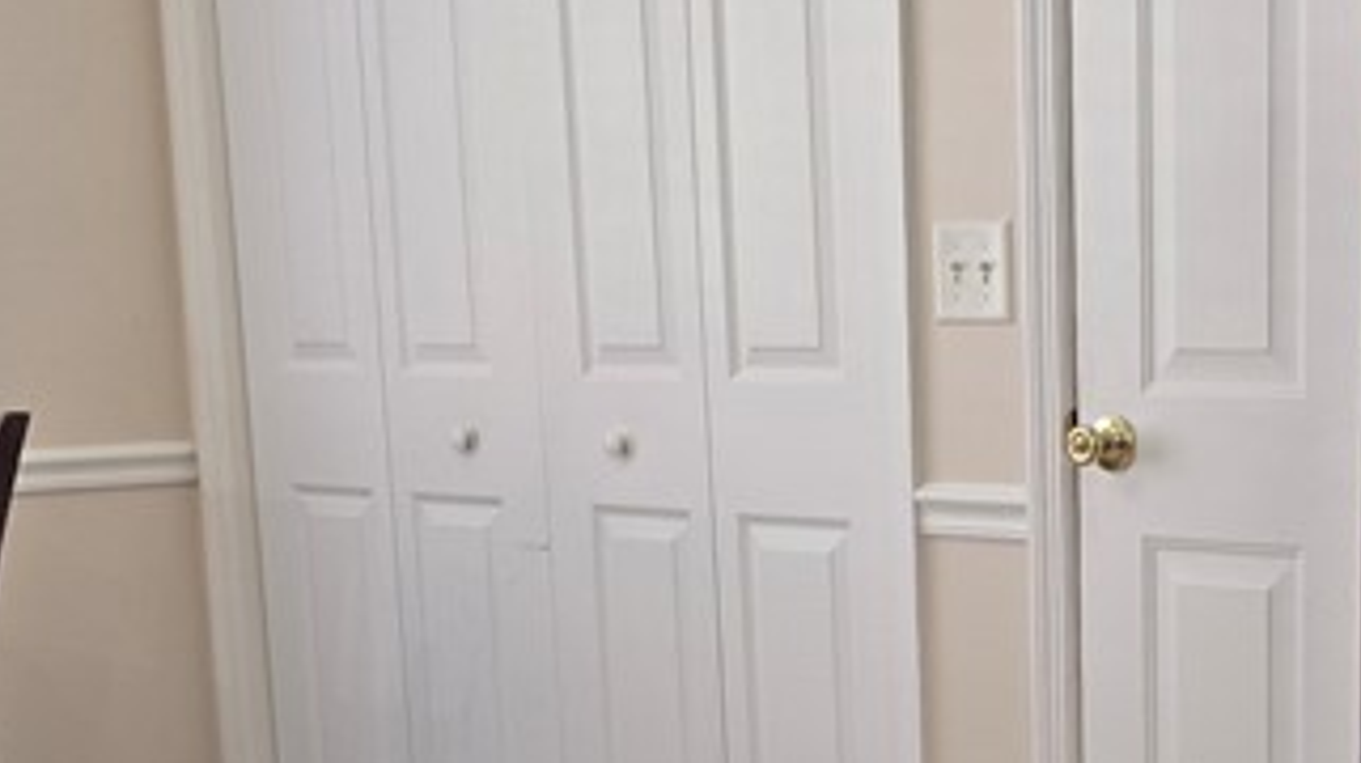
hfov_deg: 26.1
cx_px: 1068
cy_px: 856
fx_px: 2885
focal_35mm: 80
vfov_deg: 14.7
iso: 200
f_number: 1.7
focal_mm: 6.3
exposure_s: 1/120
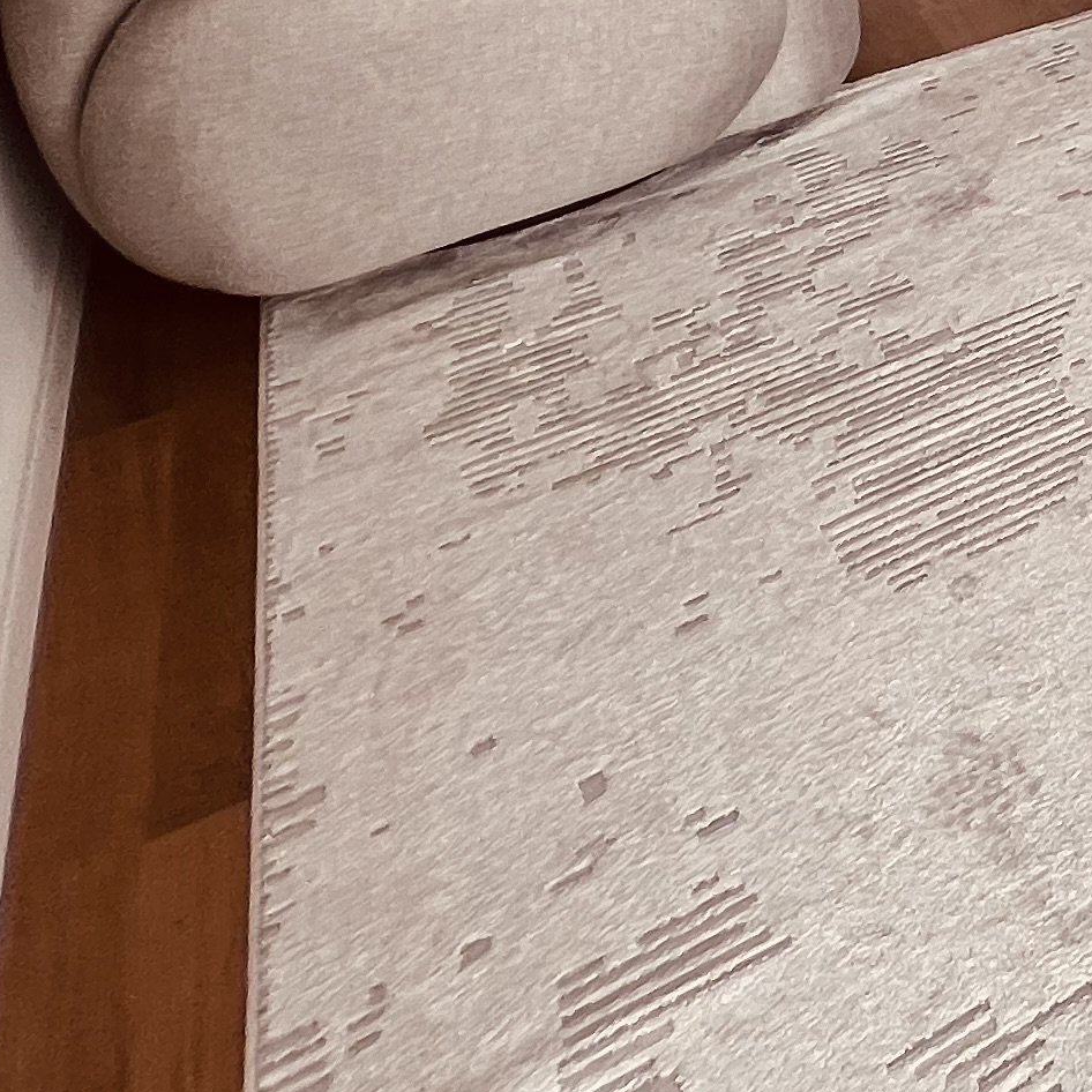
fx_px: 1749
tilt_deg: -14.0
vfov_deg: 27.1
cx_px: 2170
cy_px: -436
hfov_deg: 19.5
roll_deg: +0.4
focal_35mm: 49
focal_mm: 1.57
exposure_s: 1/150
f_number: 1.8
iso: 32
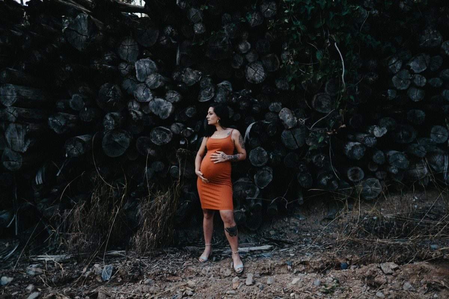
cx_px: 224
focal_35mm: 24
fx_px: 299
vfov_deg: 53.1
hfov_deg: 73.7
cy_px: 150
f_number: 1.4
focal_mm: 16
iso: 250
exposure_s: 1/2000
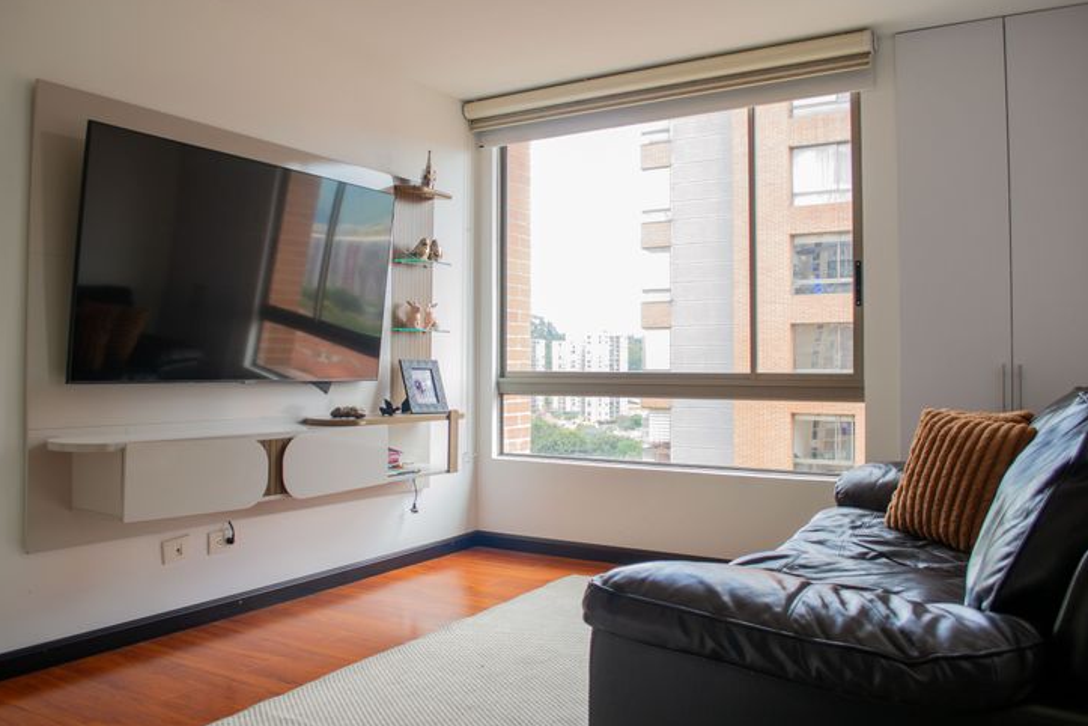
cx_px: 533
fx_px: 846
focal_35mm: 28
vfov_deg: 46.4
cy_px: 358
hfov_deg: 65.5
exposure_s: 1/25
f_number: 5
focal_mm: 18
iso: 100
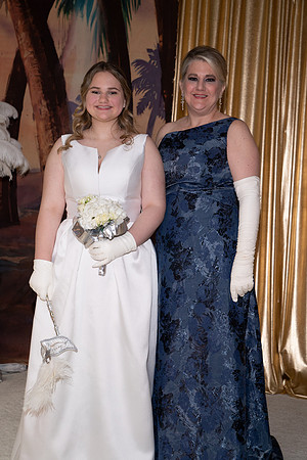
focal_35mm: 62
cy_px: 230
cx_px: 154
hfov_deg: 21.9
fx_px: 793
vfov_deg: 32.4
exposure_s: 1/160
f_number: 5.6
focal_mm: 62
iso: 800
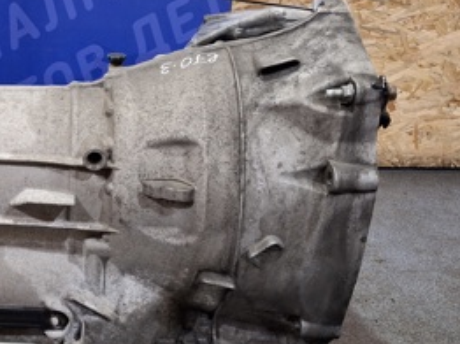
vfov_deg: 24.0
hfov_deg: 30.0
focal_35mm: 61
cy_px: 159
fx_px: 810
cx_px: 25
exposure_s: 1/25
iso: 320
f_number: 1.8
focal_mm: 4.69
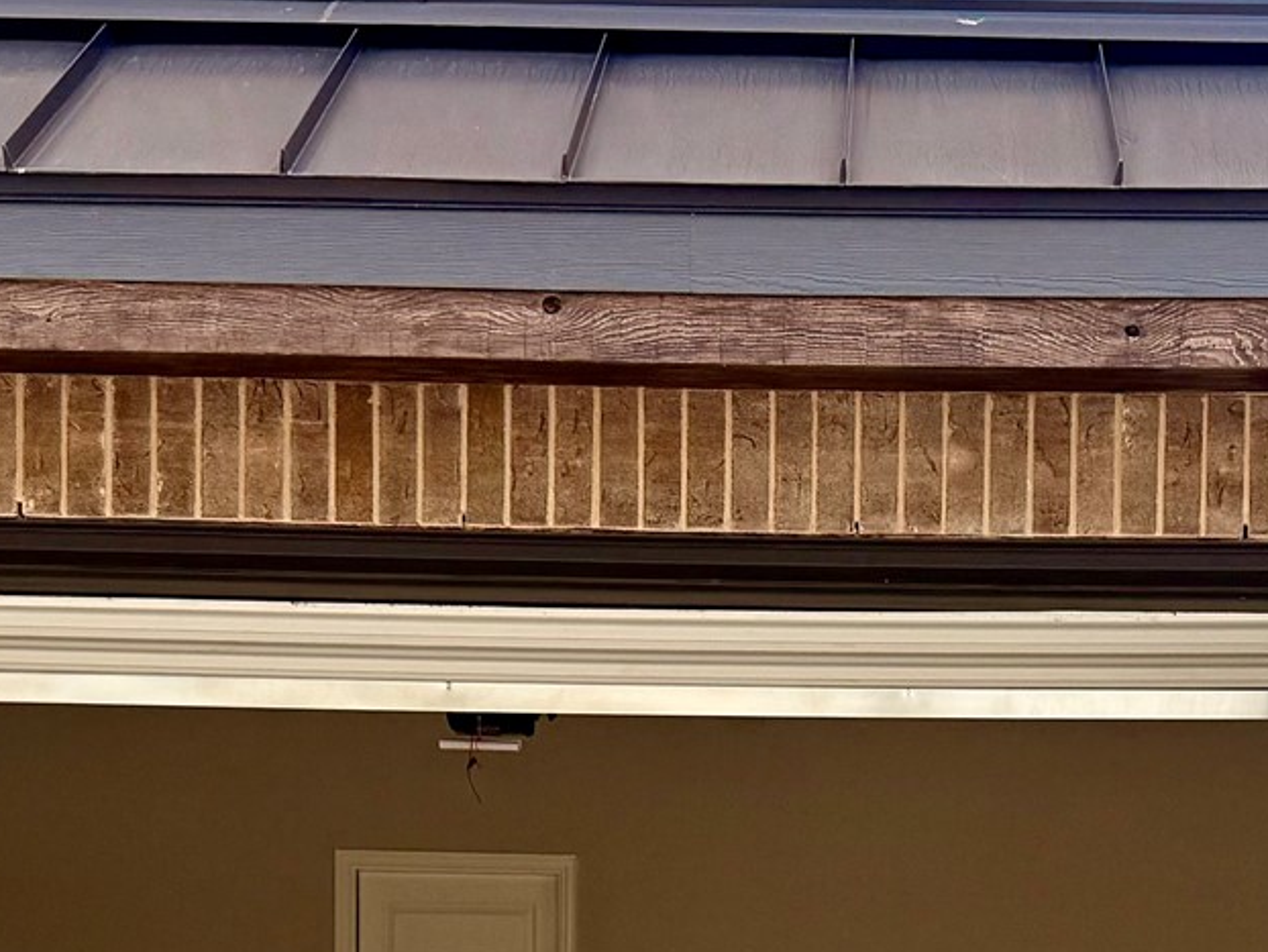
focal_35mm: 79
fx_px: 2895
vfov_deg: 17.6
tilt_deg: -0.2
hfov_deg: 24.4
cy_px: 1203
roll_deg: -0.5
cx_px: 985
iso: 80
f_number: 1.78
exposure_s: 1/1770
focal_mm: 6.76
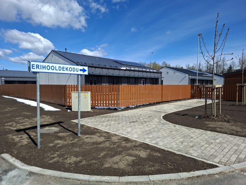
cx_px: 123
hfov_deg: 73.9
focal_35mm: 23
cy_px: 92
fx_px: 163
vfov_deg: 58.9
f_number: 1.8
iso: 50
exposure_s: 1/1712
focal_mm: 5.54
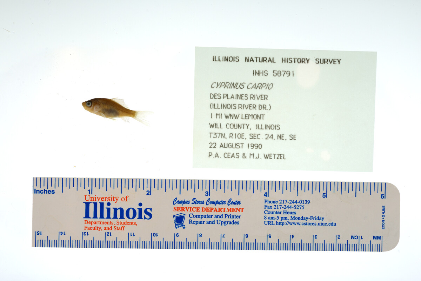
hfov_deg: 33.4
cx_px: 210
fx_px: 702
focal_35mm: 60
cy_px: 140
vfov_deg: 22.6
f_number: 10
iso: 100
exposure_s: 1/250
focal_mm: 60
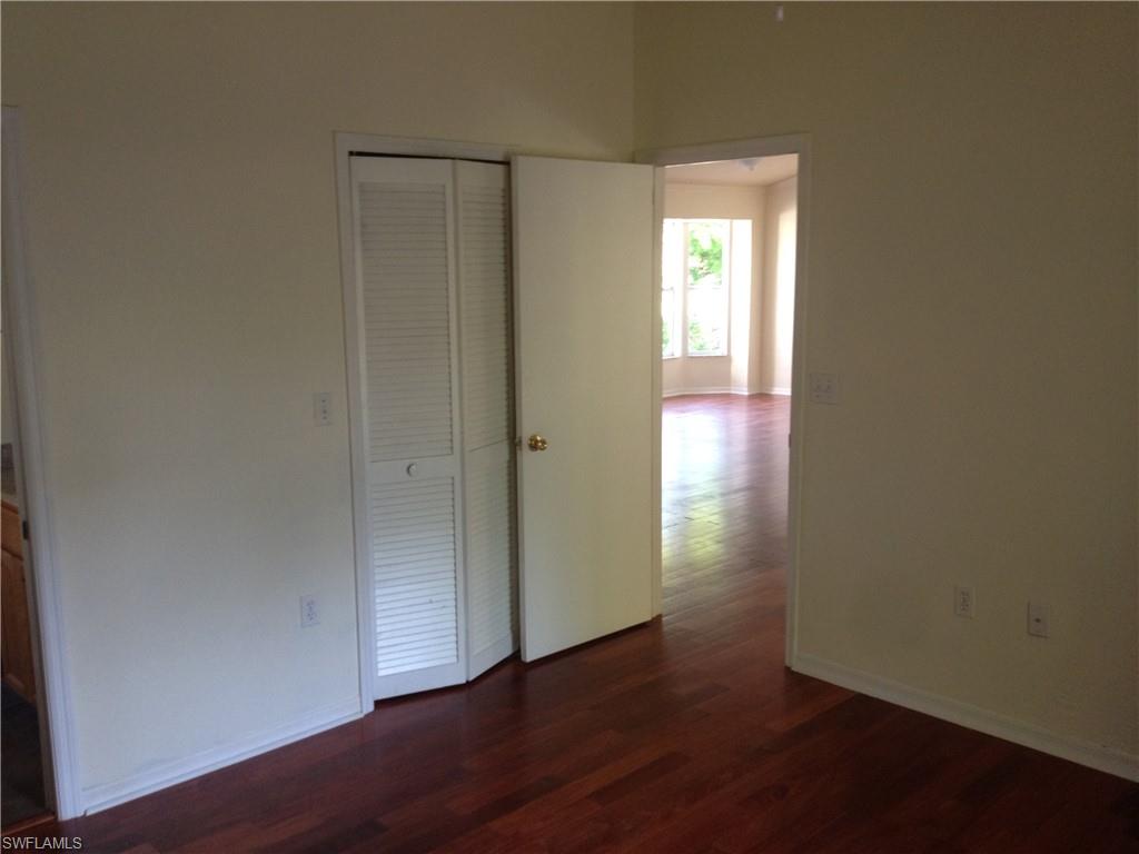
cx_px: 570
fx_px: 1152
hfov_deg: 52.6
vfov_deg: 40.7
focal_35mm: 35
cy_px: 427
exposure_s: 1/20
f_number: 2.4
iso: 100
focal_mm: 4.28
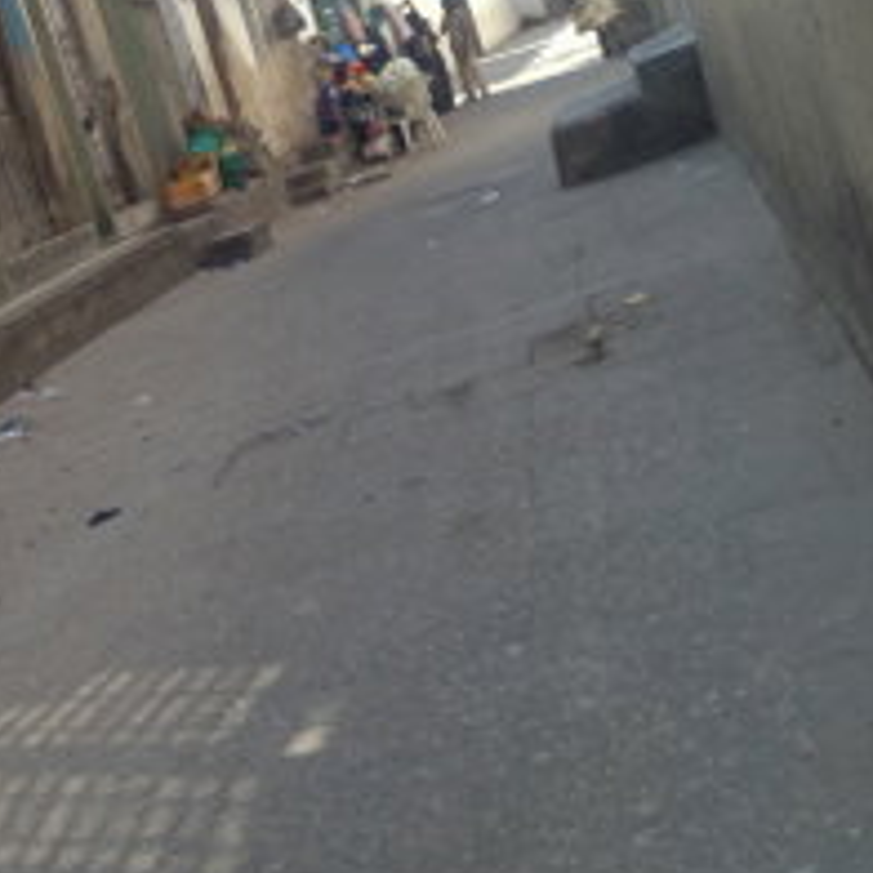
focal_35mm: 63
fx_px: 1798
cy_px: 249
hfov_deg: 25.9
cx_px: 0
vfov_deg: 27.0
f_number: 2.4
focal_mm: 4.28
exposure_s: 1/438
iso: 50
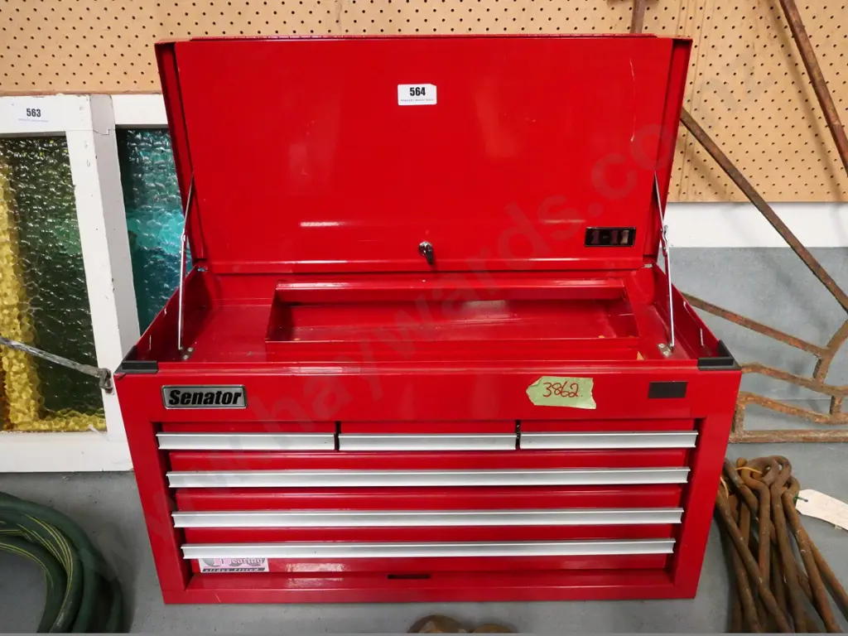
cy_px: 318
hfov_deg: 60.0
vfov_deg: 46.8
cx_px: 424
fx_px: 735
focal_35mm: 30
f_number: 5.6
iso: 6400
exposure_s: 1/320
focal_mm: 15
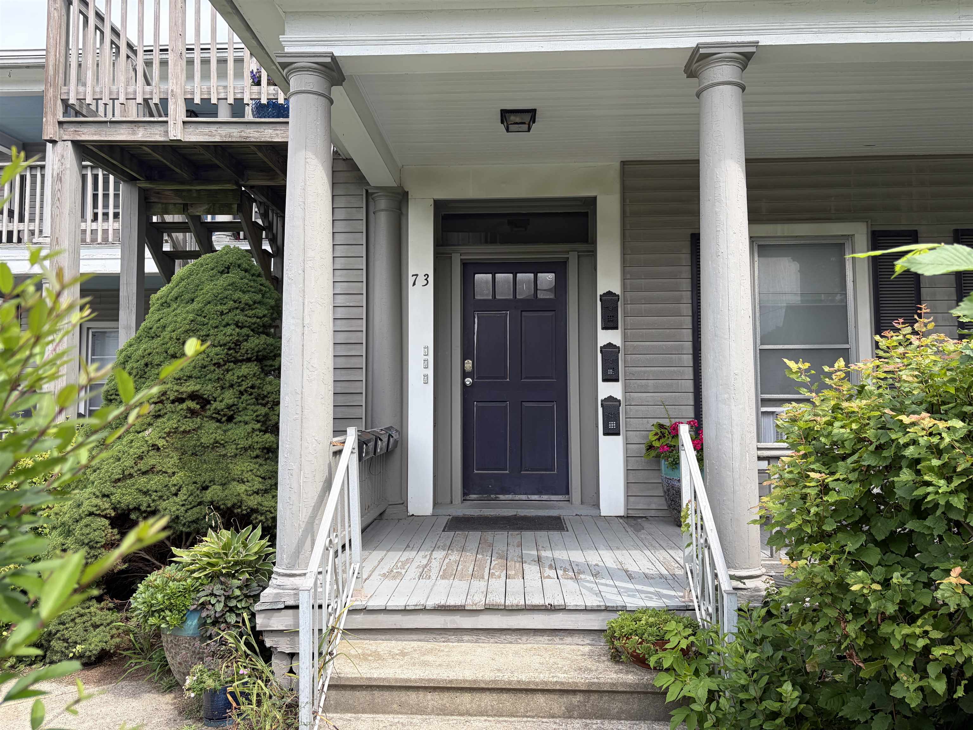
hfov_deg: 67.3
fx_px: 731
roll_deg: +1.1
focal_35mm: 26
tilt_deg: +4.5
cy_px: 365
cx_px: 486
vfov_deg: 53.1
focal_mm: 5.96
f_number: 1.6
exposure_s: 1/708
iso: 50
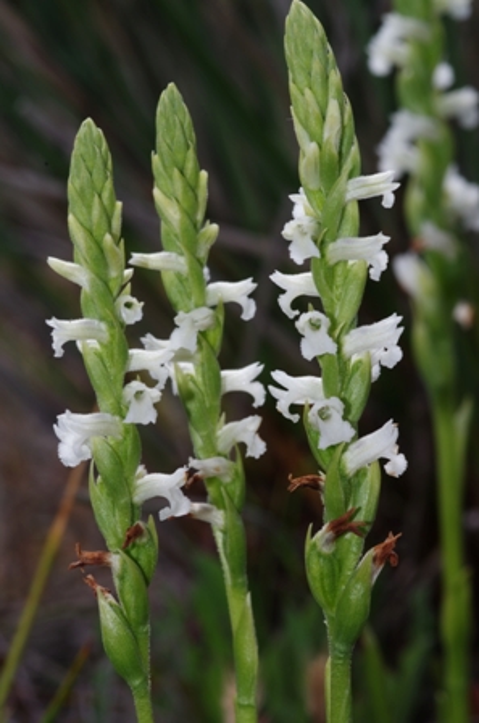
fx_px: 3005
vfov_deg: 13.7
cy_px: 362
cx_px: 240
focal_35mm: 150
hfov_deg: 9.1
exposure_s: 1/60
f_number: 16
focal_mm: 100
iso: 100
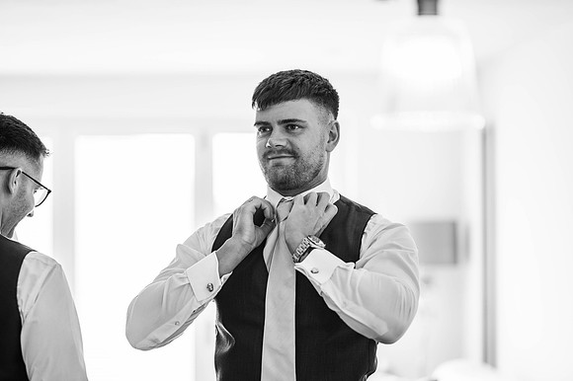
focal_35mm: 85
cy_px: 190
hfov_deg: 23.9
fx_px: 1352
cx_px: 286
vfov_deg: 16.1
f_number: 1.8
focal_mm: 85
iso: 180
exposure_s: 1/200
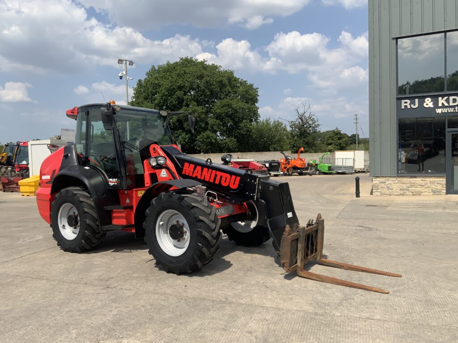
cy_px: 172
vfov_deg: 48.2
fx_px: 384
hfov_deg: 61.7
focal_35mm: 29
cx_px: 229
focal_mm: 3
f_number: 1.8
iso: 16
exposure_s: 1/2320
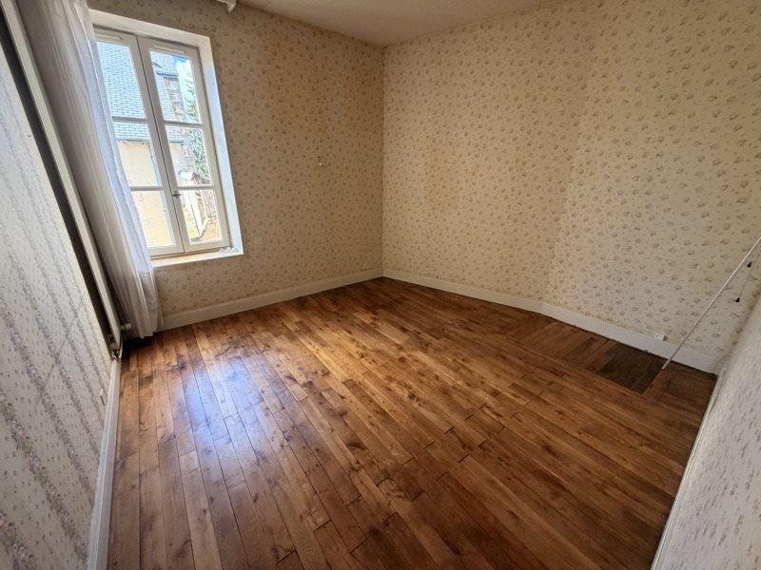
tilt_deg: -21.0
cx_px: 380
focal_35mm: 14
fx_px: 308
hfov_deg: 102.1
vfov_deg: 85.7
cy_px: 285
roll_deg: -0.2
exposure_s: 1/121
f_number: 2.2
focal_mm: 2.22
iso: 320
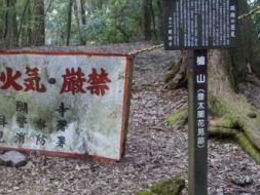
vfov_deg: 18.9
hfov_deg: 24.5
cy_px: 98
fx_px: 586
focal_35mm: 78
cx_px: 40
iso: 1000
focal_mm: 22
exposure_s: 1/60
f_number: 4.4
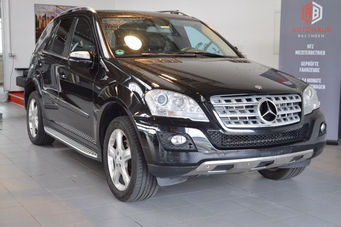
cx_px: 170
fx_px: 483
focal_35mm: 51
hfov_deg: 38.9
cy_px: 114
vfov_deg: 26.5
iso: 400
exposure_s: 1/50
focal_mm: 34
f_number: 4.2
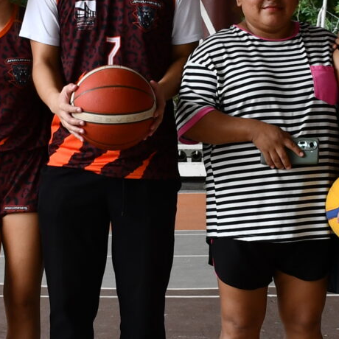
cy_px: 156
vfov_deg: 9.3
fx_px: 2094
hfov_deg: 9.3
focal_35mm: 189
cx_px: 169
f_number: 5.6
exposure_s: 1/250
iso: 360
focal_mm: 27
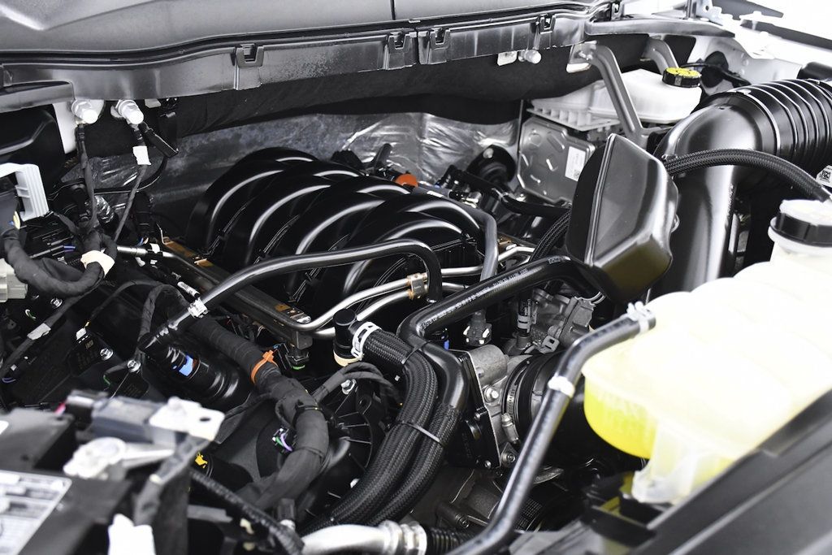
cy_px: 278
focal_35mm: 40
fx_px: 925
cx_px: 416
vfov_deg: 33.4
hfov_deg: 48.5
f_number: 4
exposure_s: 1/50
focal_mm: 27
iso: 2500
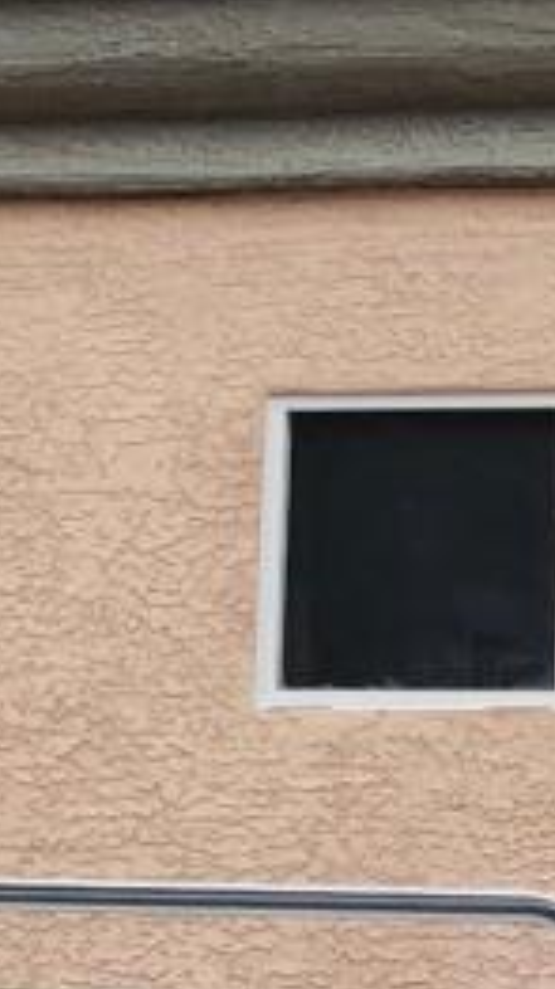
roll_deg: +0.9
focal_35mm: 233
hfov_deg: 5.1
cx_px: -581
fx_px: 6108
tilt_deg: -4.3
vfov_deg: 9.0
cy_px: 1506
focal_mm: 4
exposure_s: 1/120
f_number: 1.8
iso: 32
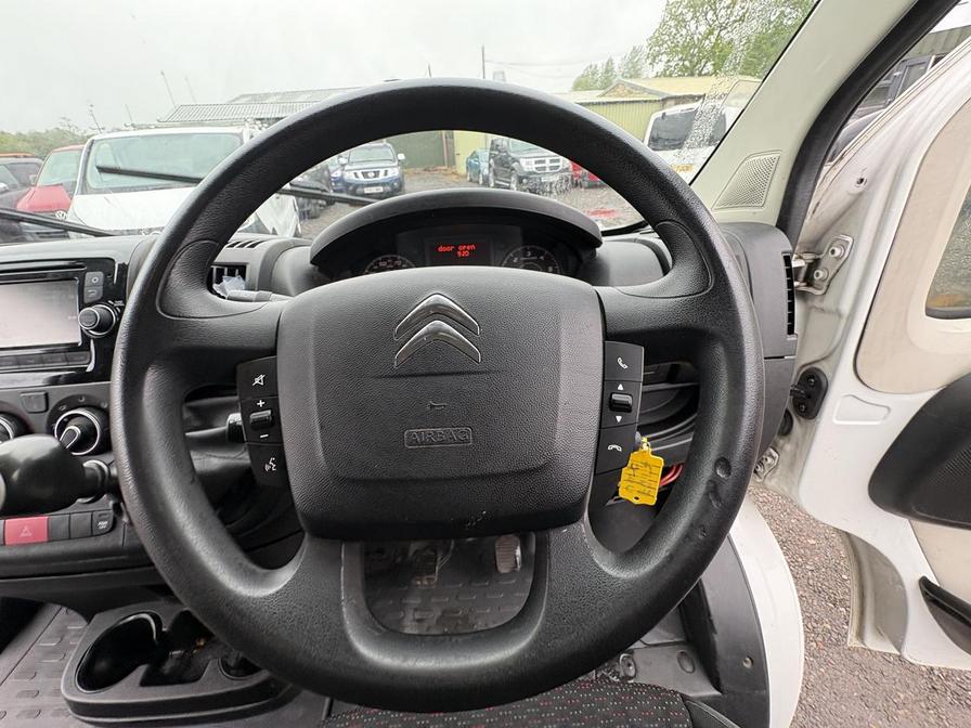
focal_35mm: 14
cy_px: 364
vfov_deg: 85.7
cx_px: 486
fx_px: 393
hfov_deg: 102.1
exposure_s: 1/100
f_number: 2.2
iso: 125
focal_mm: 2.22
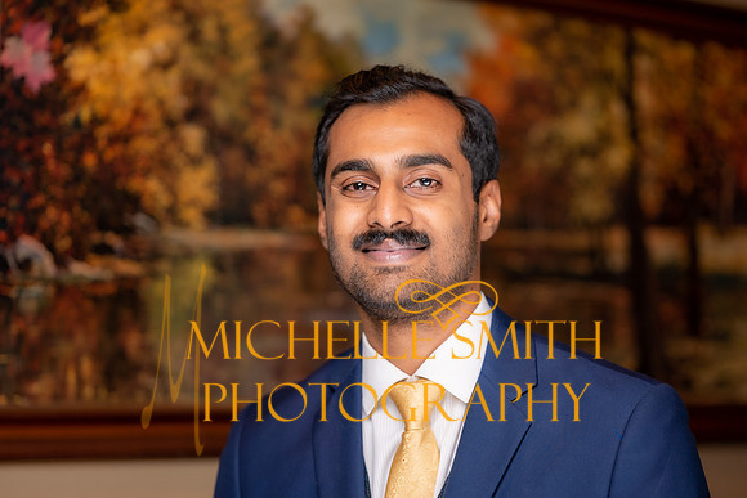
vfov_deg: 16.1
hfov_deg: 23.9
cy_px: 249
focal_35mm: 85
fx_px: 1764
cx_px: 374
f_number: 2
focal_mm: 85
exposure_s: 1/200
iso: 100
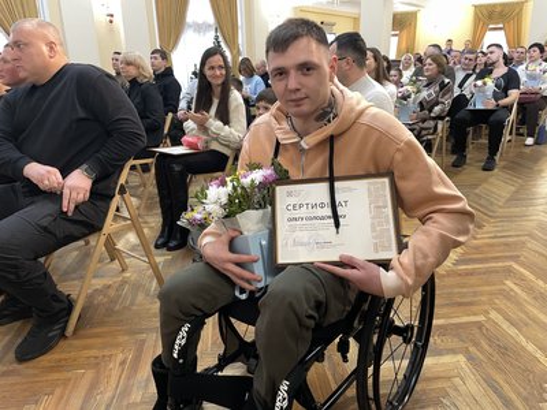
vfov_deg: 53.1
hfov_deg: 67.3
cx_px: 274
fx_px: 411
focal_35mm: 26
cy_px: 205
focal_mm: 4.2
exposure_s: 1/50
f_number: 1.6
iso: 250
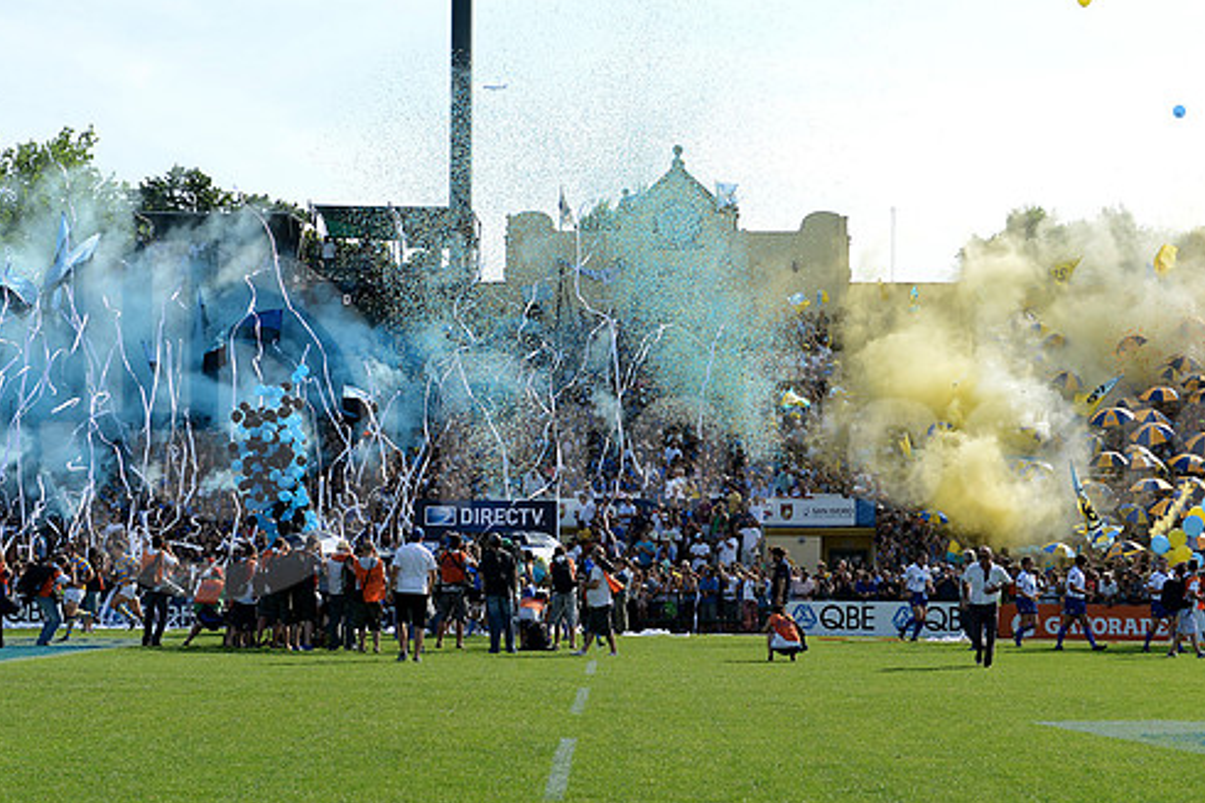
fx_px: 2175
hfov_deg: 31.0
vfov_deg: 20.9
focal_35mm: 65
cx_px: 638
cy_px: 426
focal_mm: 55
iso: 320
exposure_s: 1/1250
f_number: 5
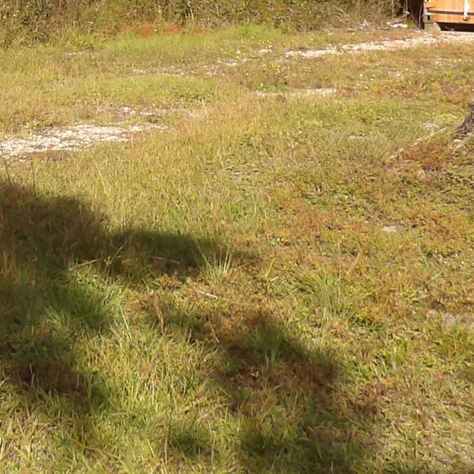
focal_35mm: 84
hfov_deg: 20.3
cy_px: -68
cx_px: 53
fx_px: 1301
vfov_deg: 19.6
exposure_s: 1/409
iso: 100
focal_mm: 4.3
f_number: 5.6
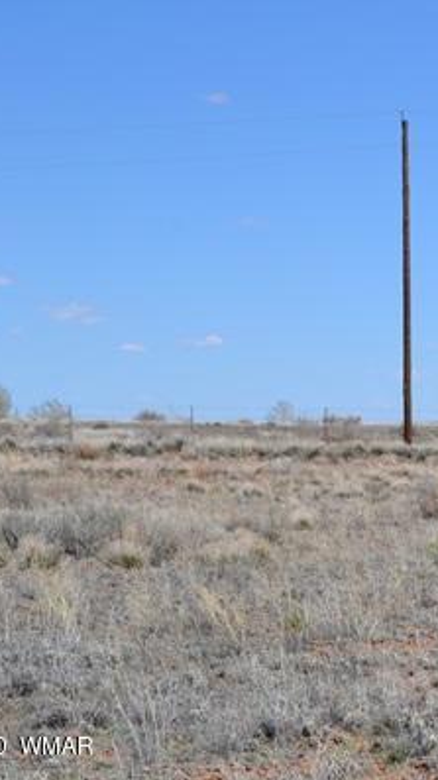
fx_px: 2356
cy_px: 389
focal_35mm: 114
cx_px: 513
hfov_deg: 10.5
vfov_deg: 18.8
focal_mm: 48
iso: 100
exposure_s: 1/320
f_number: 9
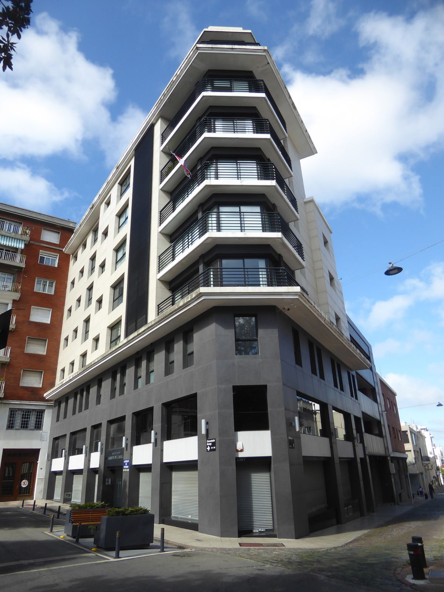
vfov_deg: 69.4
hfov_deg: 54.9
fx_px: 428
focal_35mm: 25
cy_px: 296
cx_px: 222
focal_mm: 4.3
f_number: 3.3
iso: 80
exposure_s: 1/500
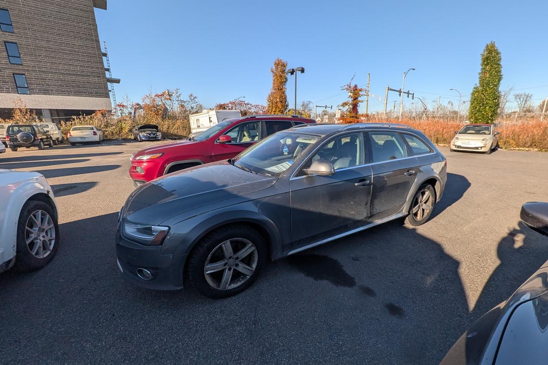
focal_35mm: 14
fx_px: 213
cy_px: 177
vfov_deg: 81.2
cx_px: 280
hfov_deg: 104.2
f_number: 2.2
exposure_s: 1/935
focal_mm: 1.54
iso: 32
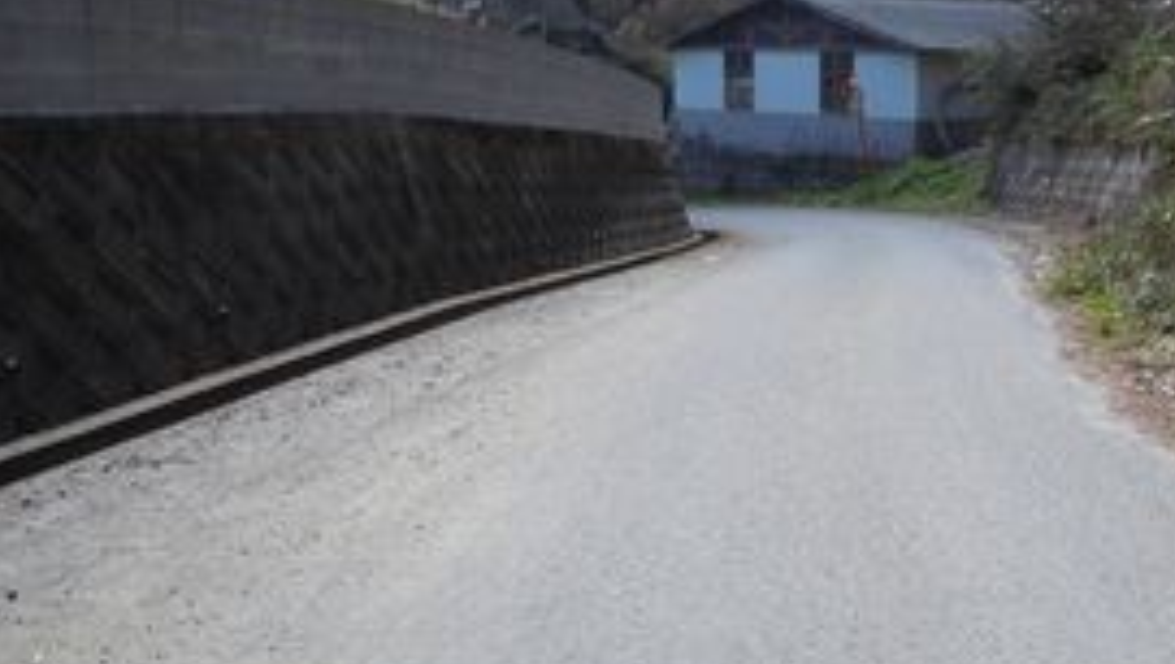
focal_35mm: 45
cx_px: 824
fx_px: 1403
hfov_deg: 44.5
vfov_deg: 26.6
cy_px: 339
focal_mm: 5
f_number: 3.7
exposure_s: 1/640
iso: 100
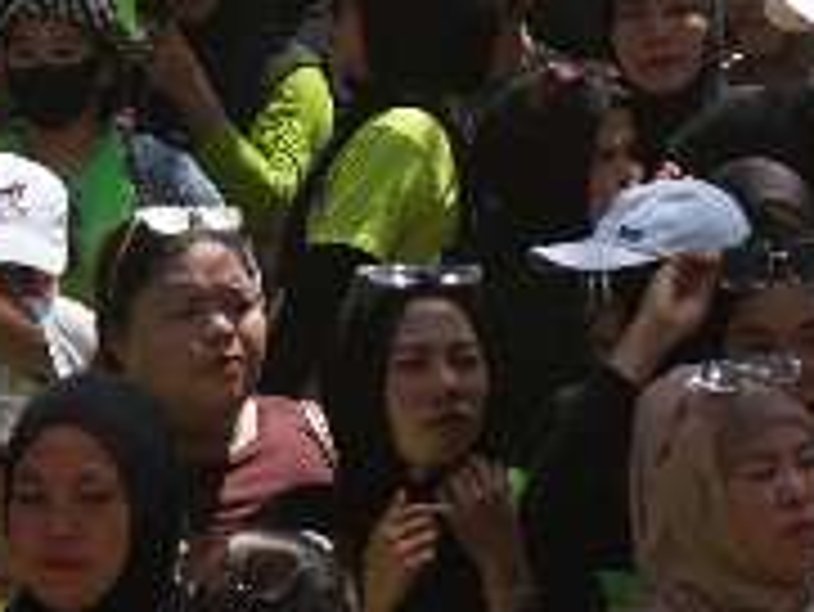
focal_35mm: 294
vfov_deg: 5.0
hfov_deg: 6.7
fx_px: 6918
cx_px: 729
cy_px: -230
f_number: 5
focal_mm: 54
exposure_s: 1/400
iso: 160
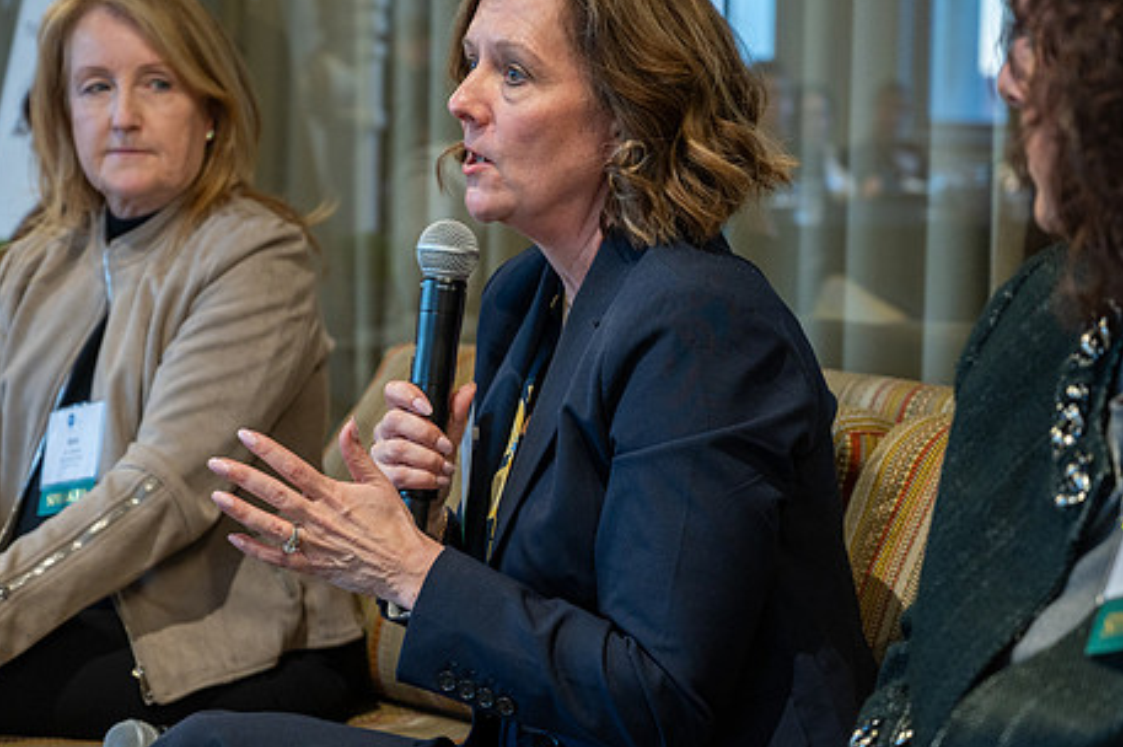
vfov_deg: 17.0
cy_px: 337
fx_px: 2494
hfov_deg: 25.4
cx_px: 622
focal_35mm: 80
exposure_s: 1/50
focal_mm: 63
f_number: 4
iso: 1600
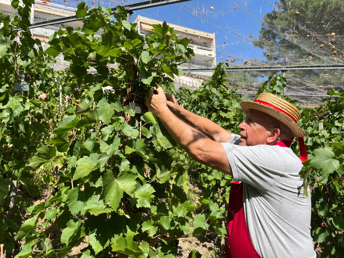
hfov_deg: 67.3
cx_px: 172
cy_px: 129
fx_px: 258
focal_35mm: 26
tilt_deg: +7.2
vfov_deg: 53.1
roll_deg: +2.3
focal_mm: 5.1
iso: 50
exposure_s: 1/1957
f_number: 1.6
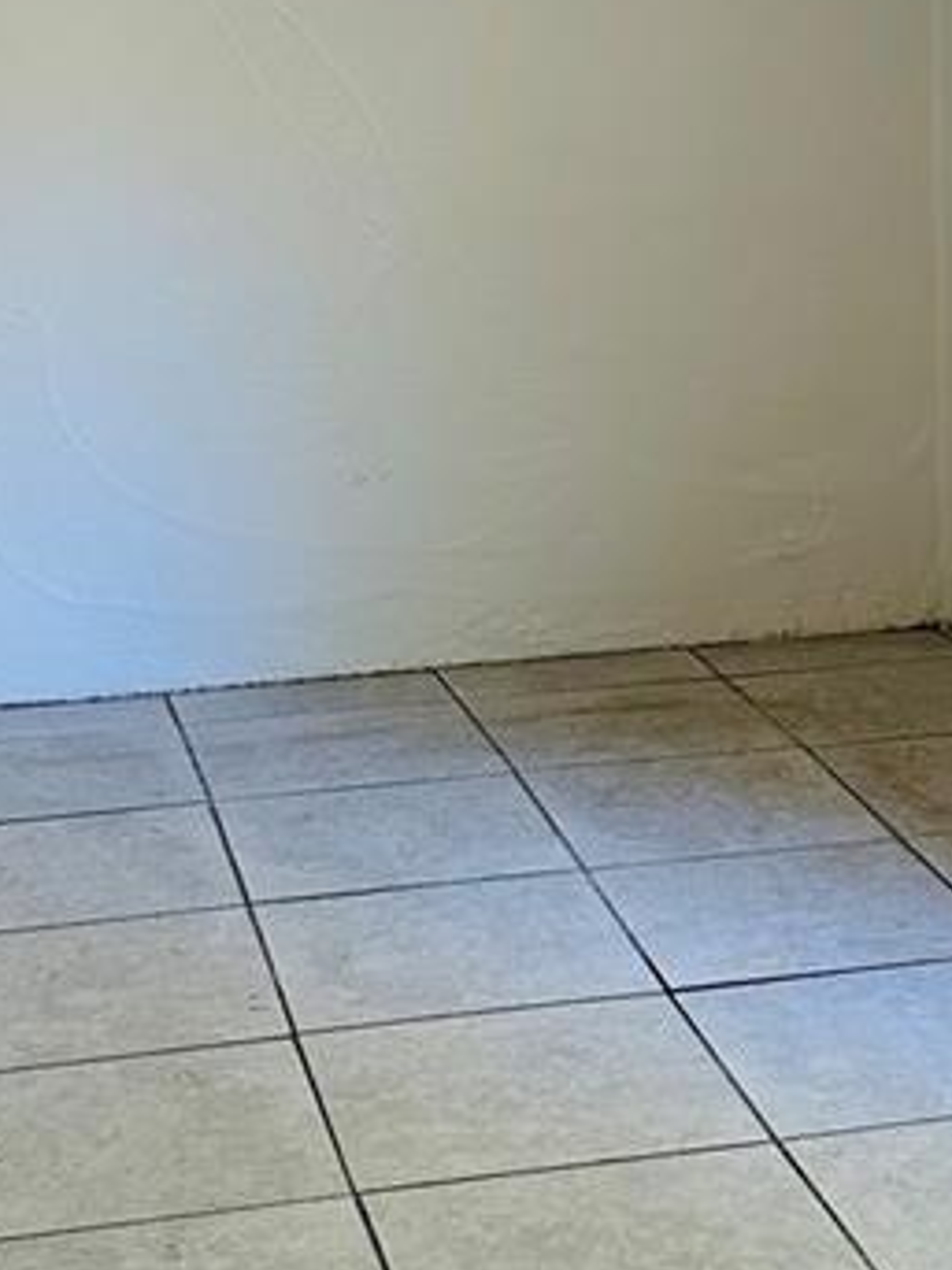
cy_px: 156
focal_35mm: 84
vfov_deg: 22.8
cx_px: 696
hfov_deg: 17.5
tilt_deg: -4.6
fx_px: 3082
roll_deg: -0.7
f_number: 1.78
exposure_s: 1/120
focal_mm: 6.86
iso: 200
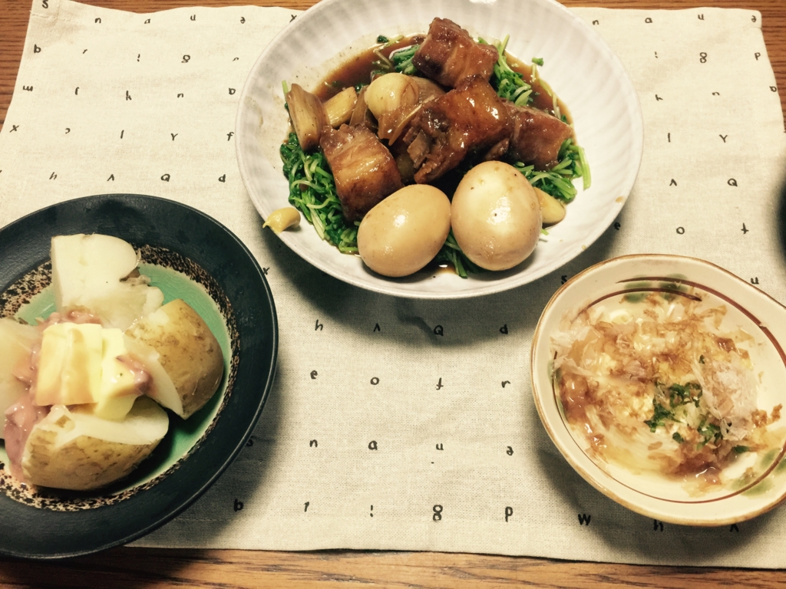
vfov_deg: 48.2
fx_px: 658
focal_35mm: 29
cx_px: 393
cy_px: 294
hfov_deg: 61.7
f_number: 2.2
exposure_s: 1/15
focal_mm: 4.15
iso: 80
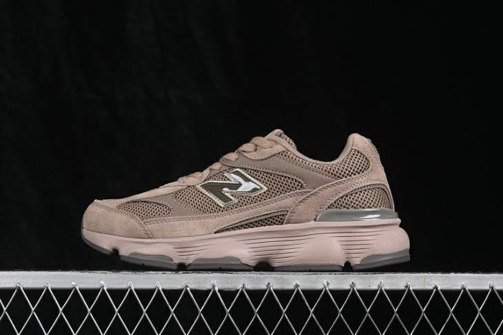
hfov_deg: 27.0
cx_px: 252
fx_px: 1047
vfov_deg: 18.2
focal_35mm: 75
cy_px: 168
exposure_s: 1/80
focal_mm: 50
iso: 160
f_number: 7.1
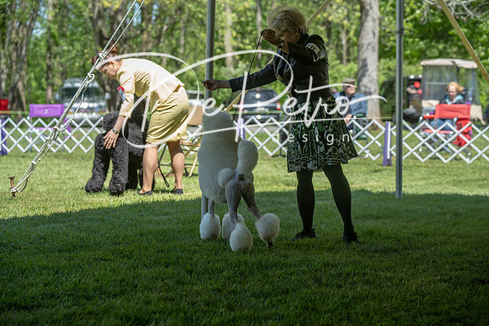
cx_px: 244
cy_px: 163
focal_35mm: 100
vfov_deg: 13.7
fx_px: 1359
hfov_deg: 20.4
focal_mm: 100
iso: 100
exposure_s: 1/200
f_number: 5
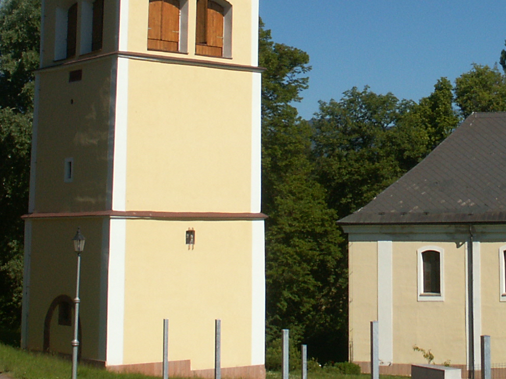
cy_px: 27
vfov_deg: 17.7
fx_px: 1198
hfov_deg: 23.4
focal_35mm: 82
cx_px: 425
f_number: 6.7
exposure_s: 1/500
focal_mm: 7.18
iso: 64
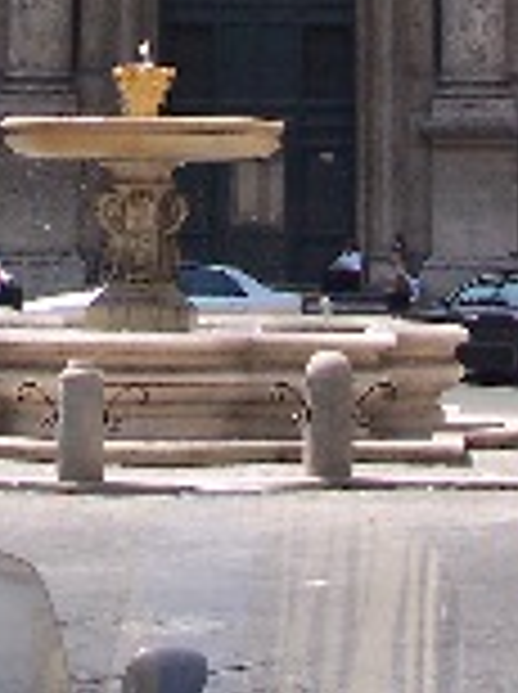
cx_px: 250
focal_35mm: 148
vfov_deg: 12.1
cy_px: -639
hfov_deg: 10.0
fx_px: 2961
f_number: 4.8
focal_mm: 8
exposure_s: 1/350
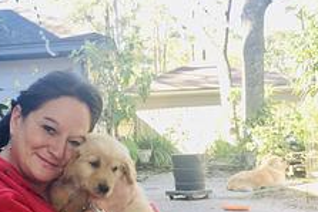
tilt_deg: -7.2
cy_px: 195
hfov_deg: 36.0
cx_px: 80
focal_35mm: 54
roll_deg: +1.7
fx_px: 477
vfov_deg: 24.3
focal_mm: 4.15
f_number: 2.2
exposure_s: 1/60
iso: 32
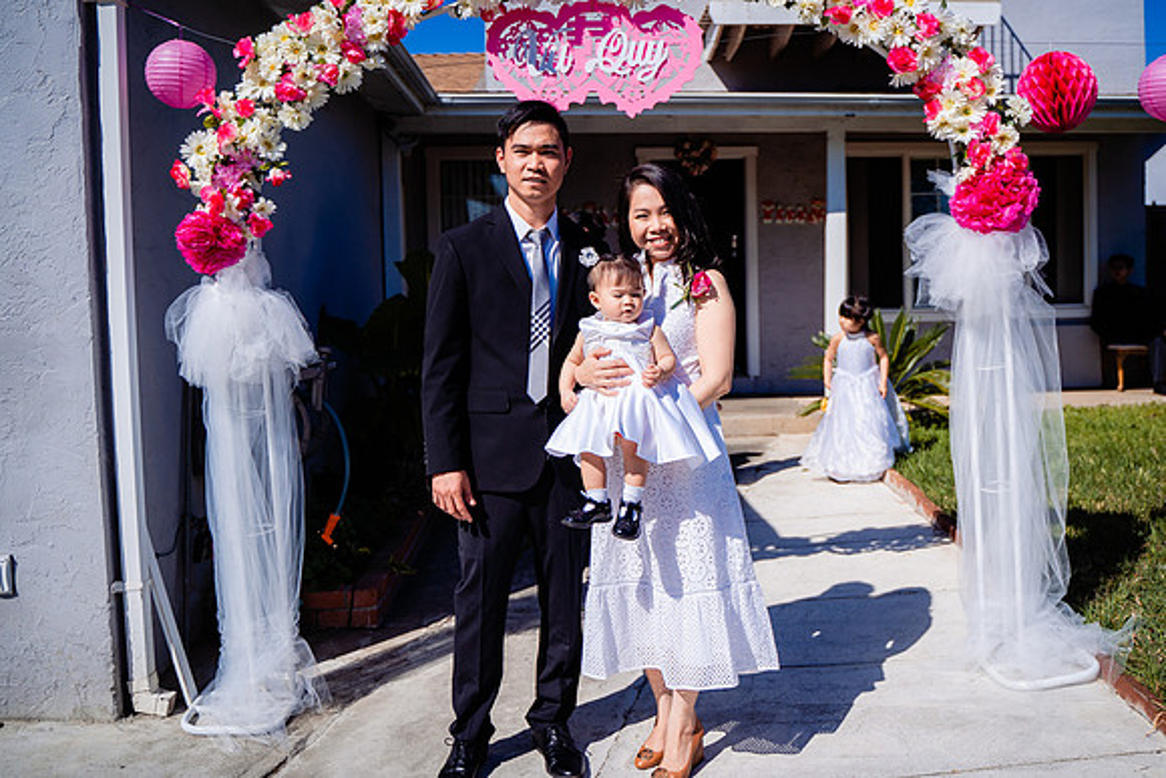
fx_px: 1027
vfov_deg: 41.5
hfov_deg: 59.0
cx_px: 660
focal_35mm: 32
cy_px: 359
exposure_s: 1/4000
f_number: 2.8
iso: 80
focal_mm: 28
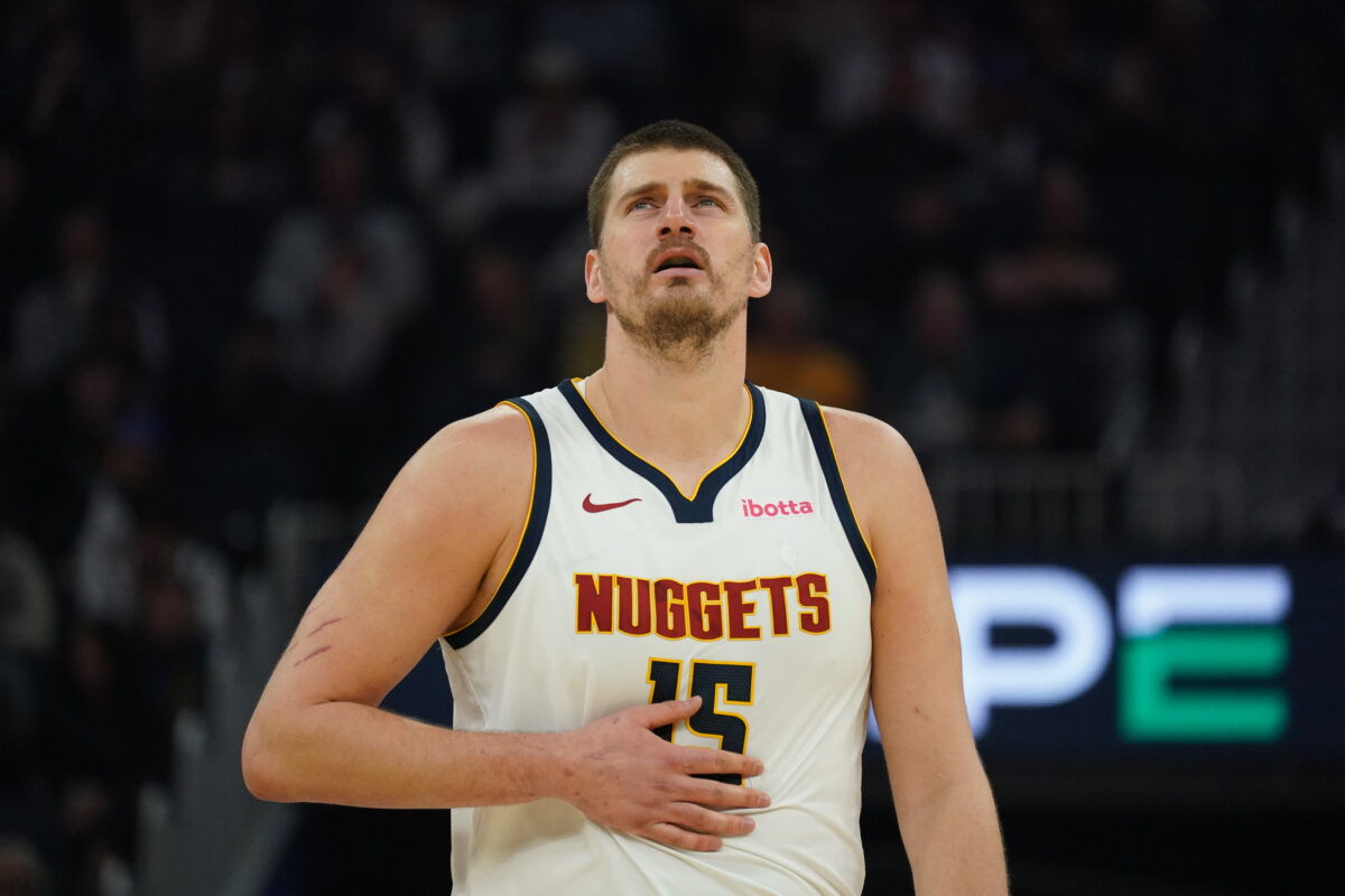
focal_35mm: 400
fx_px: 14943
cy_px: 448
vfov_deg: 3.4
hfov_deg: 5.2
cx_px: 672
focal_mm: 400
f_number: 5.6
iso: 8000
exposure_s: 1/1600
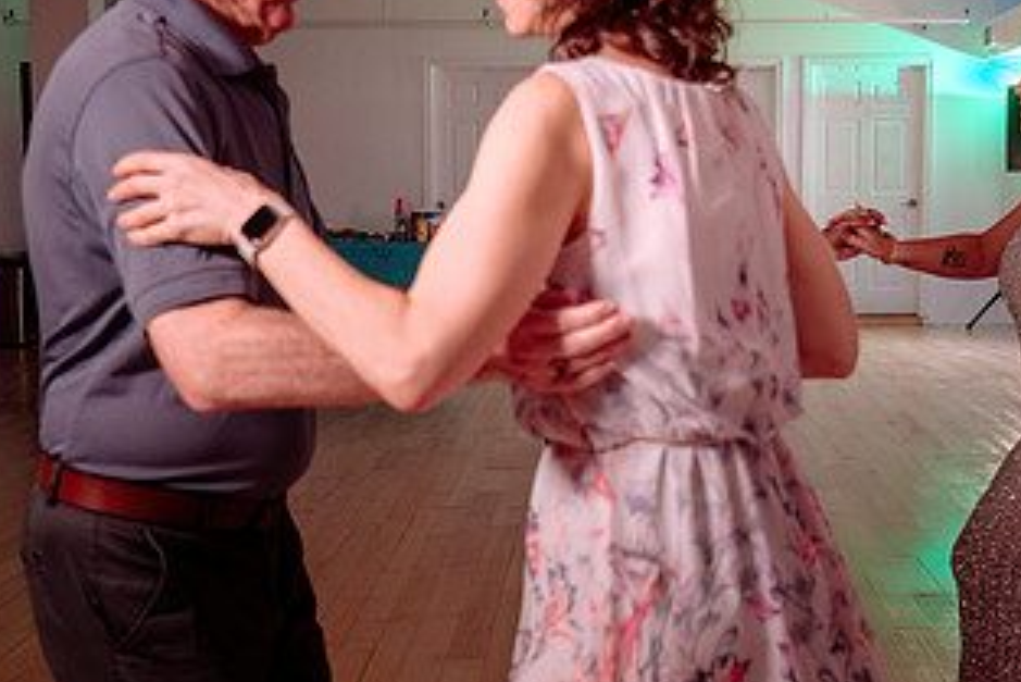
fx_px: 1702
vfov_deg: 22.6
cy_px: 347
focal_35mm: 60
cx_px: 580
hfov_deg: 33.3
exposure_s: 1/100
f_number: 2.8
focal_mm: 30
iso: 500
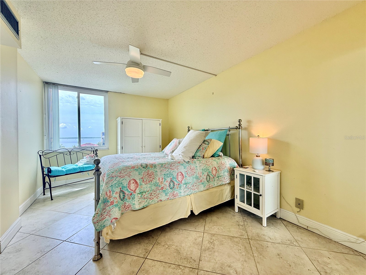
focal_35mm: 14
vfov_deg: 85.7
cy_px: 138
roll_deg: +0.7
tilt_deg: -0.1
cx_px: 183
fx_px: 148
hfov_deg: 102.1
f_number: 2.2
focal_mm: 2.22
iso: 64
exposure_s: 1/193
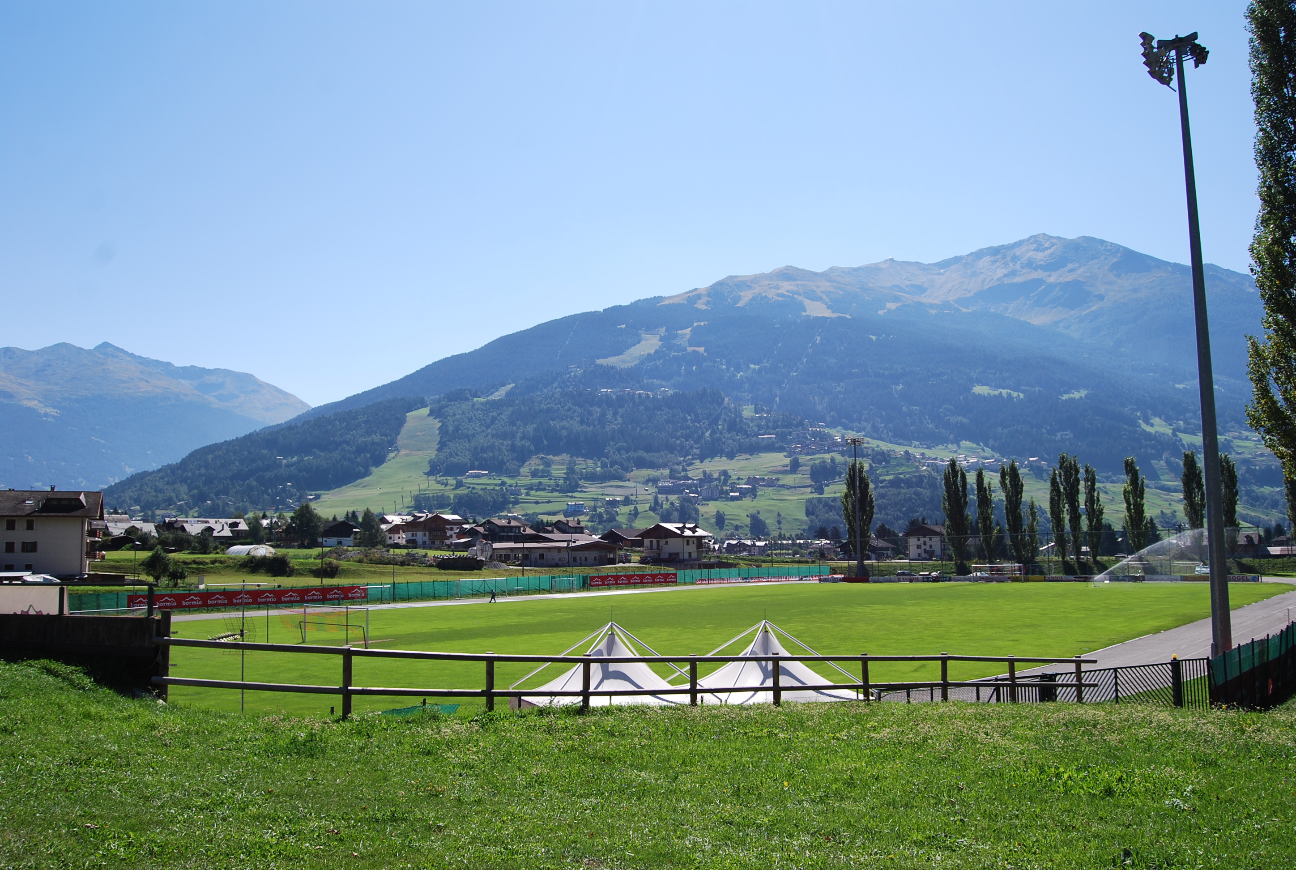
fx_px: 974
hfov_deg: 67.3
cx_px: 648
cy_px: 435
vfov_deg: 48.1
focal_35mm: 27
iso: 100
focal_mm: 18
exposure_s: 1/250
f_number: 8
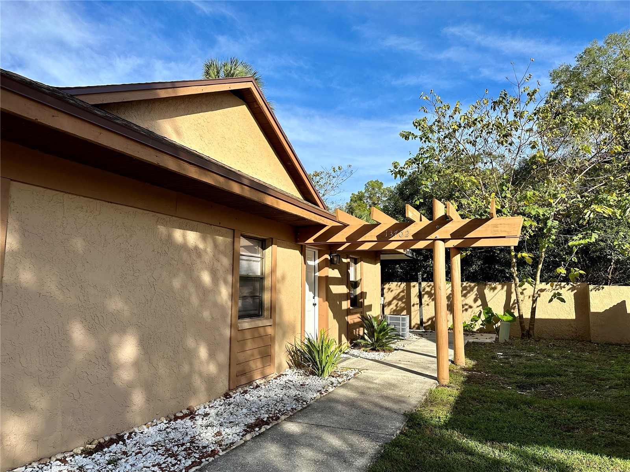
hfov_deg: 71.6
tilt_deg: +6.4
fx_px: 437
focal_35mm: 24
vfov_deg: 56.8
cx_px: 315
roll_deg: +0.1
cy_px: 236
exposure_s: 1/3597
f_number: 1.78
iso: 80
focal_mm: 6.86
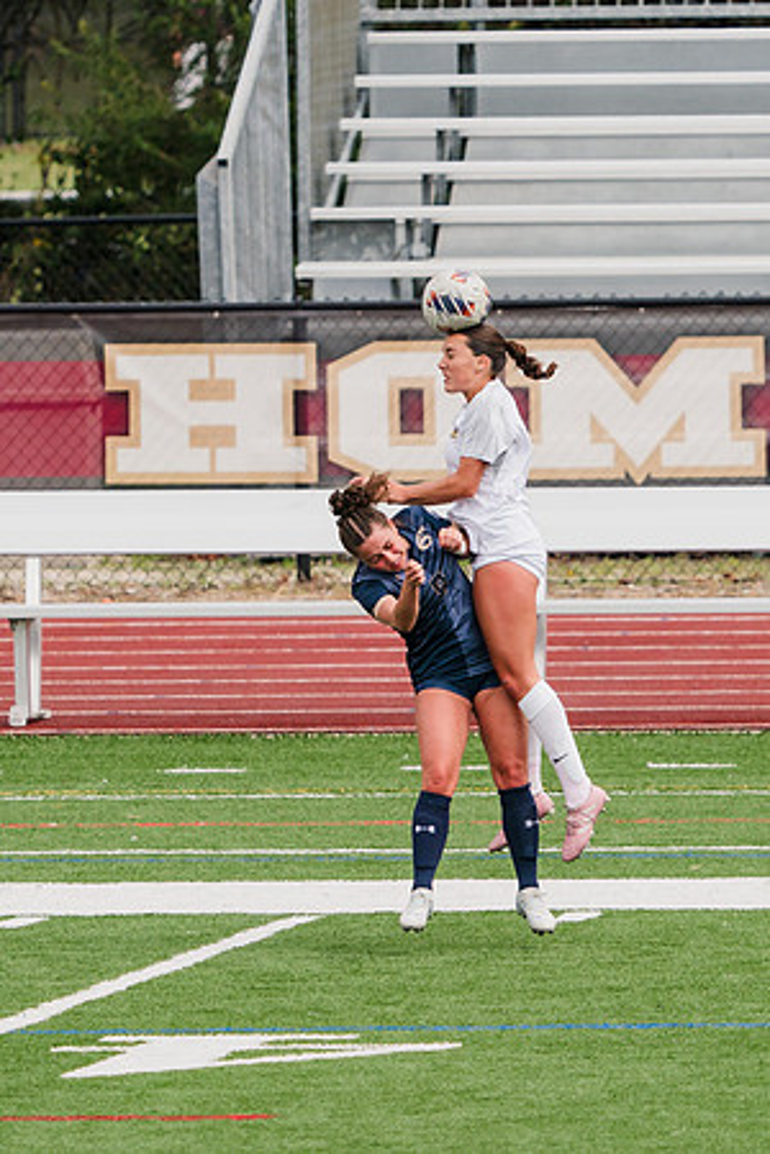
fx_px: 23127
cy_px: 661
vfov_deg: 2.9
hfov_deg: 1.9
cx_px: 453
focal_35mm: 721
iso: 400
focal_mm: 368
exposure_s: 1/1600
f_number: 6.3
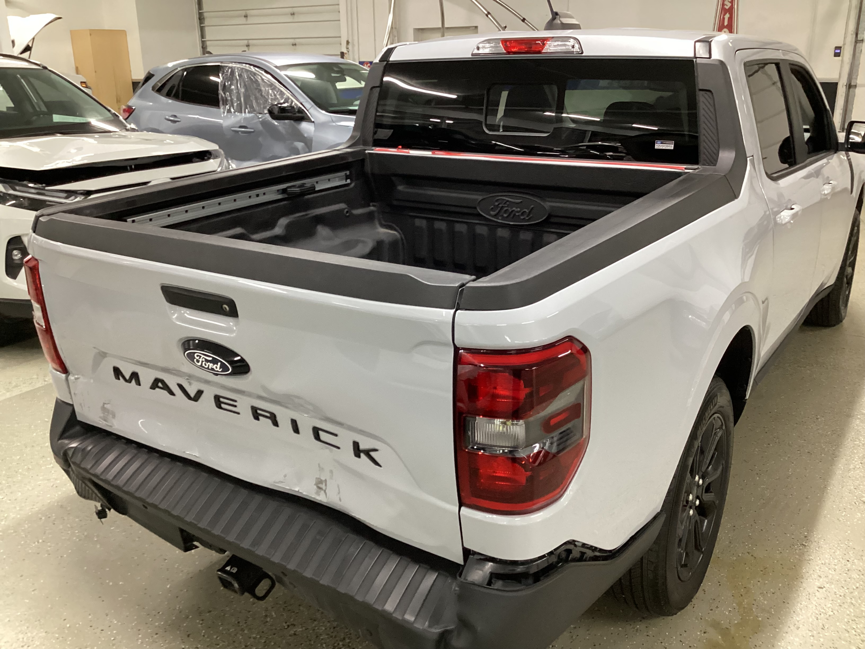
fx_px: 775
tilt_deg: -20.3
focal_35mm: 31
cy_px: 324
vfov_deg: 45.4
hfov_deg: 58.4
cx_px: 432
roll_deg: +0.5
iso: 250
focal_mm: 3.3
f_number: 2.4
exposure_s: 1/40
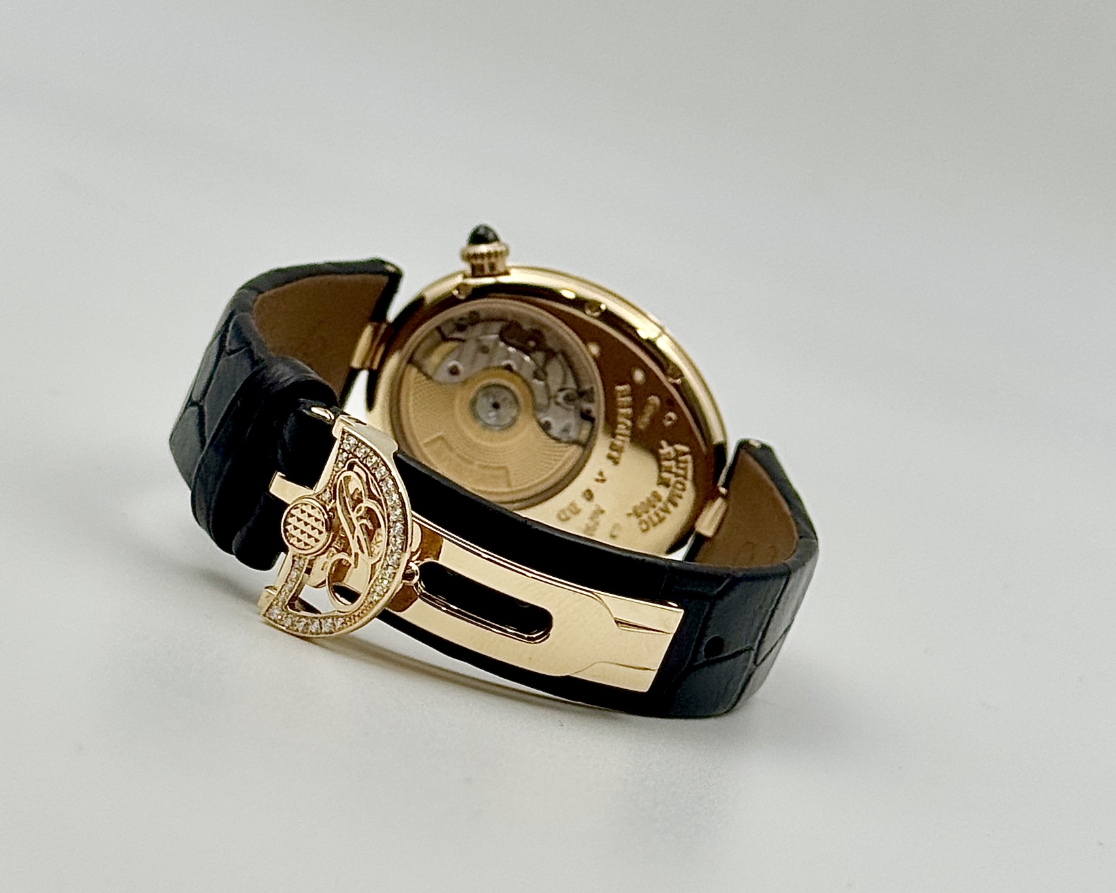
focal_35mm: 51
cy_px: 439
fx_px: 1684
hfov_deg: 36.6
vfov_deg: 29.7
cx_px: 519
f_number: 1.78
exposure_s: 1/470
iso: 64
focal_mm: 6.76
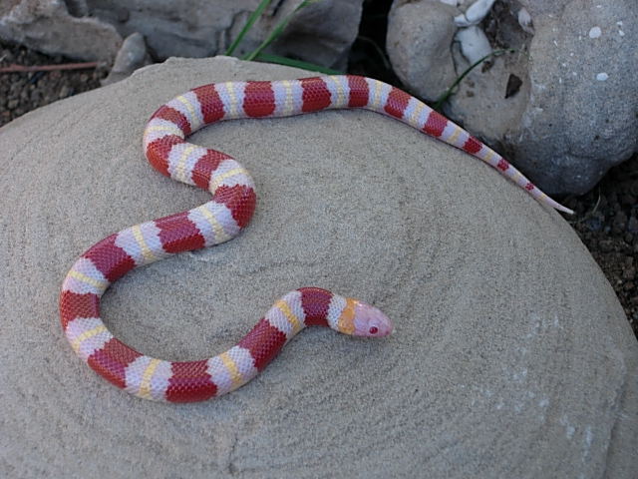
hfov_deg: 17.4
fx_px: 2083
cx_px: 319
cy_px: 240
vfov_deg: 13.1
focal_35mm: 113
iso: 64
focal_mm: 23.4
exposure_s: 1/76.1
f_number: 4.9
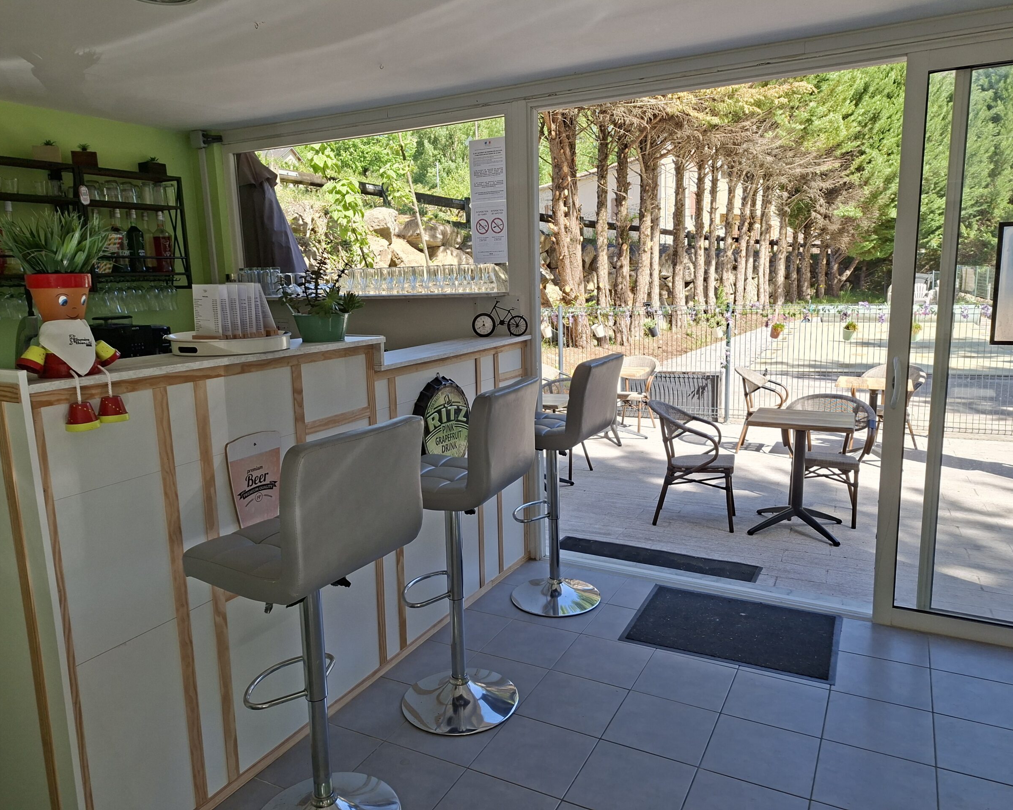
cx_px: 497
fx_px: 720
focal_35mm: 24
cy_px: 405
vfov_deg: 58.8
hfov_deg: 70.3
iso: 40
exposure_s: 1/504
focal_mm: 5.54
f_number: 1.8
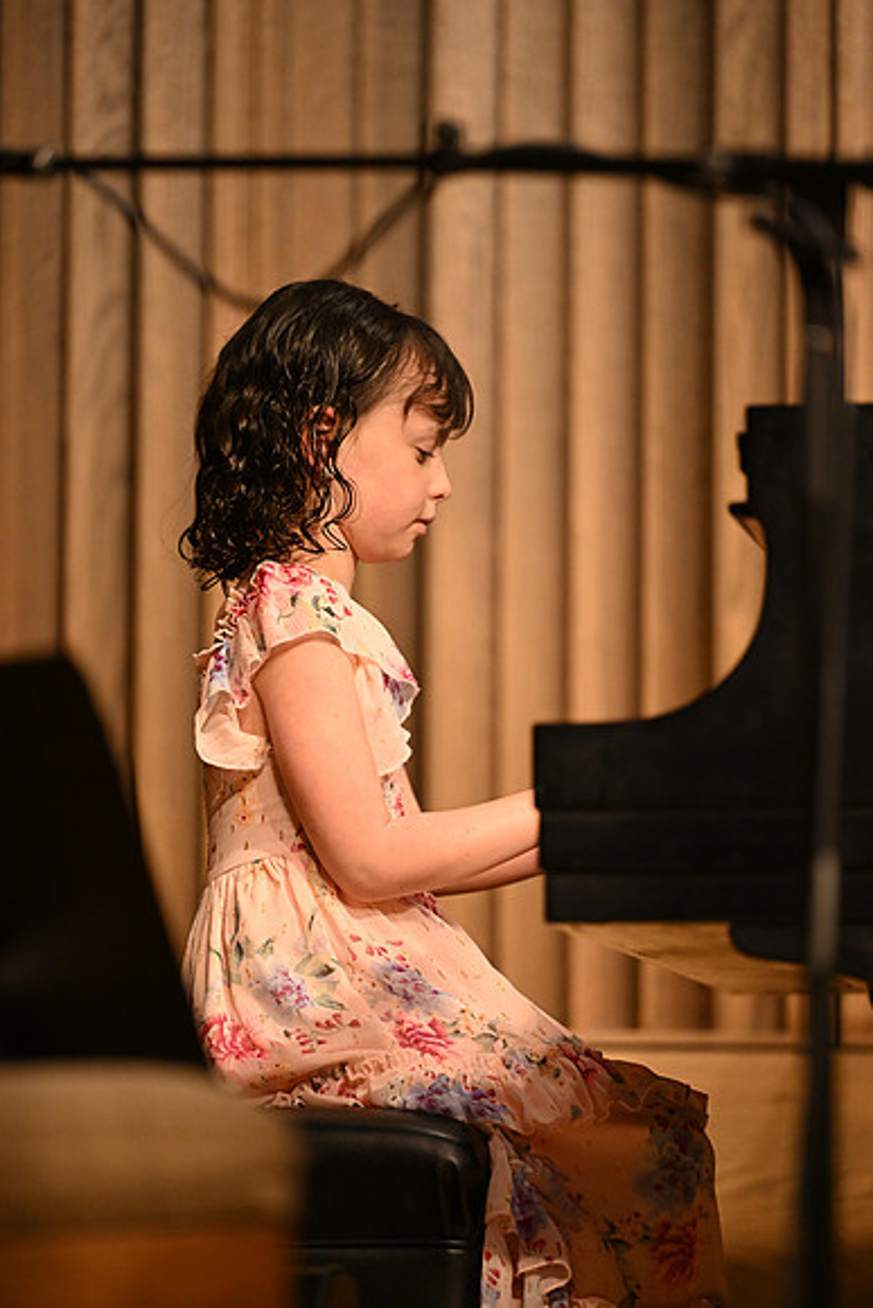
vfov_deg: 10.3
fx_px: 7270
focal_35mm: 200
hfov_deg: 6.9
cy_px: 654
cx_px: 436
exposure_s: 1/400
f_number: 2.8
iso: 3200
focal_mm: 200
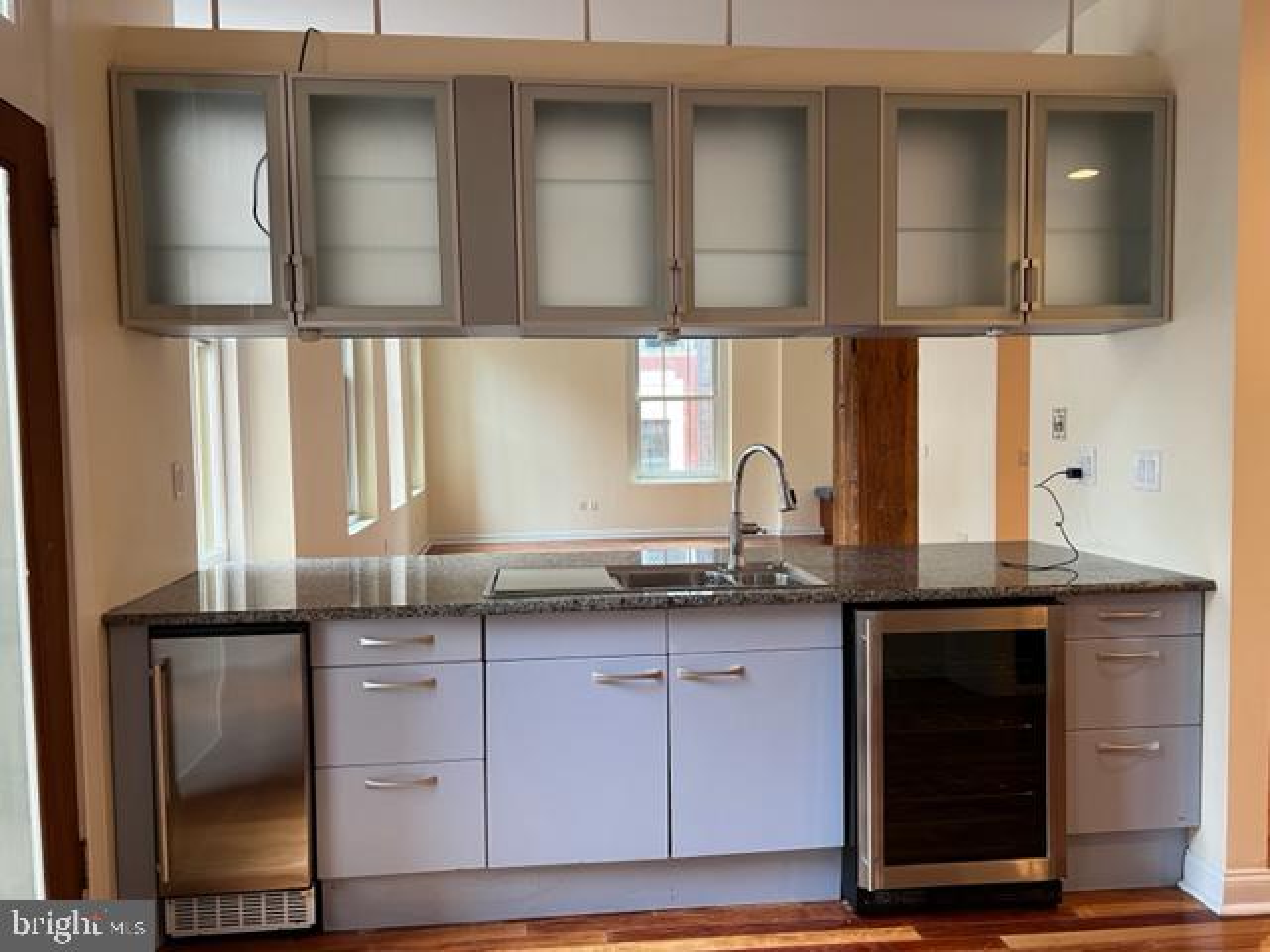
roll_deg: +0.7
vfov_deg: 53.1
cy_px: 476
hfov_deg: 67.3
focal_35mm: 26
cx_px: 635
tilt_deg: -3.7
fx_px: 954
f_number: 1.5
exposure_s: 1/60
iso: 125
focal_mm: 5.7
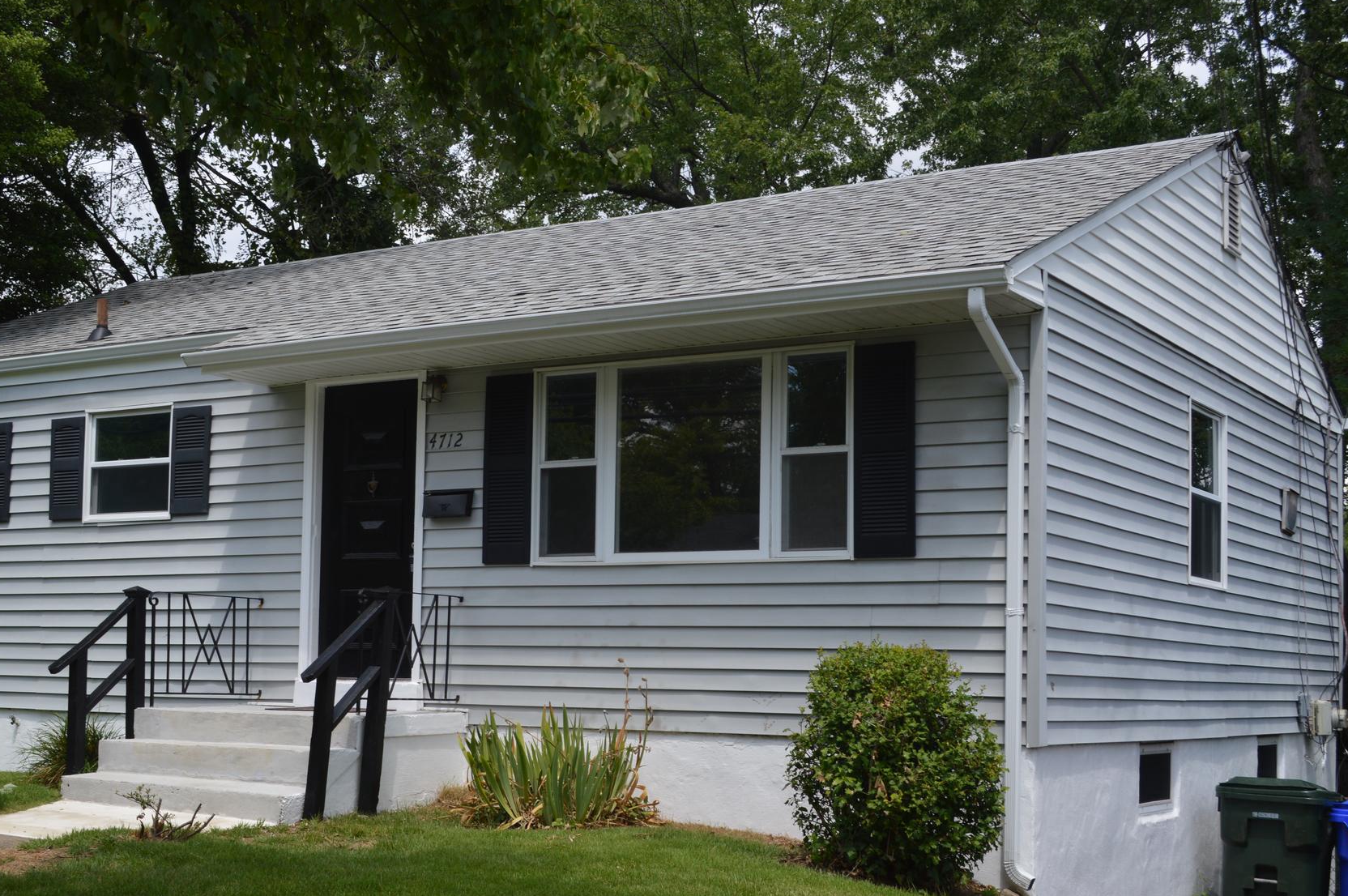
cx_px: 616
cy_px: 542
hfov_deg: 41.1
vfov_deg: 27.9
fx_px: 1796
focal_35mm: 48
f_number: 7.1
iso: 100
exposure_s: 1/200
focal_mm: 26
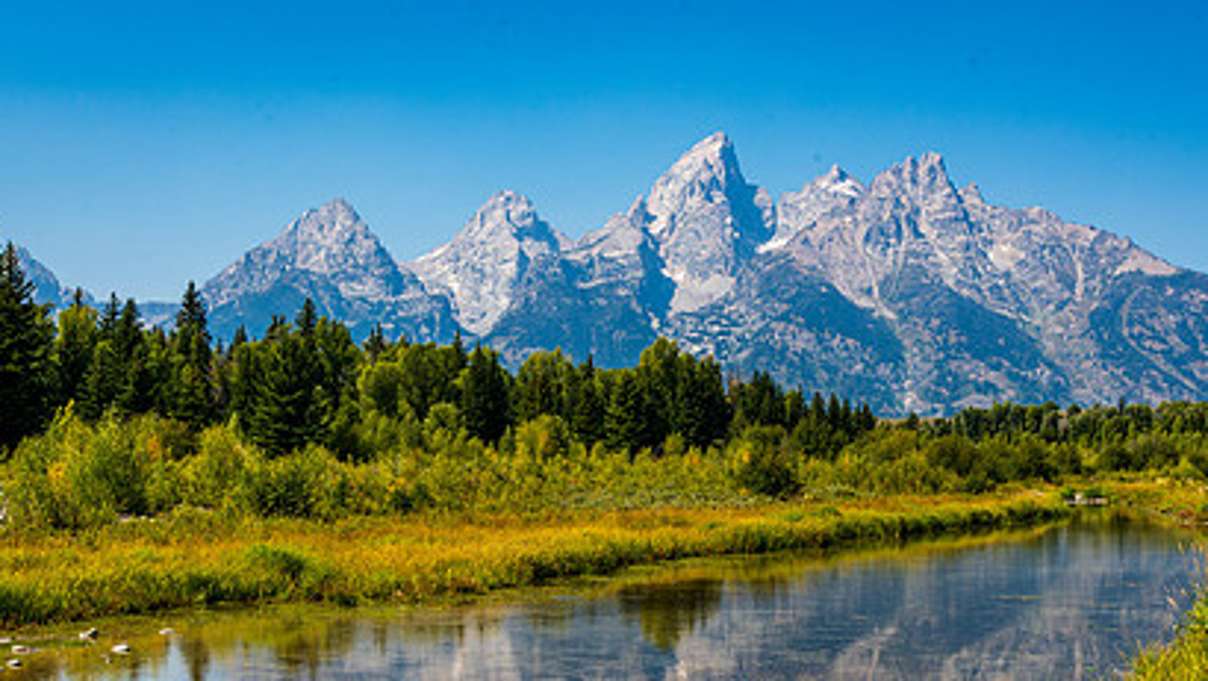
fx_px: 1666
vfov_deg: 22.8
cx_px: 647
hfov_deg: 39.8
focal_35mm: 52
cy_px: 526
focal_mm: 34
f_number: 13
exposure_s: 1/125
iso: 100
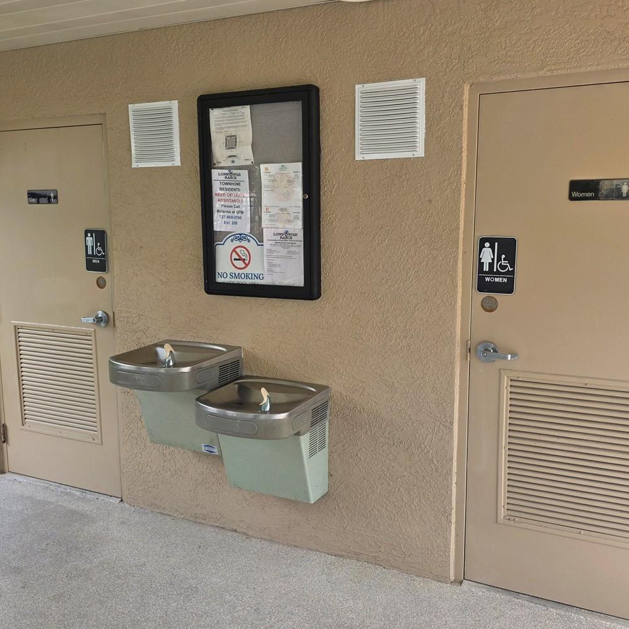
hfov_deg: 49.7
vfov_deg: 49.7
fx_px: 678
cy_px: 326
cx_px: 322
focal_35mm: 33
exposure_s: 1/359
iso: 50
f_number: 1.7
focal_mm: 6.3
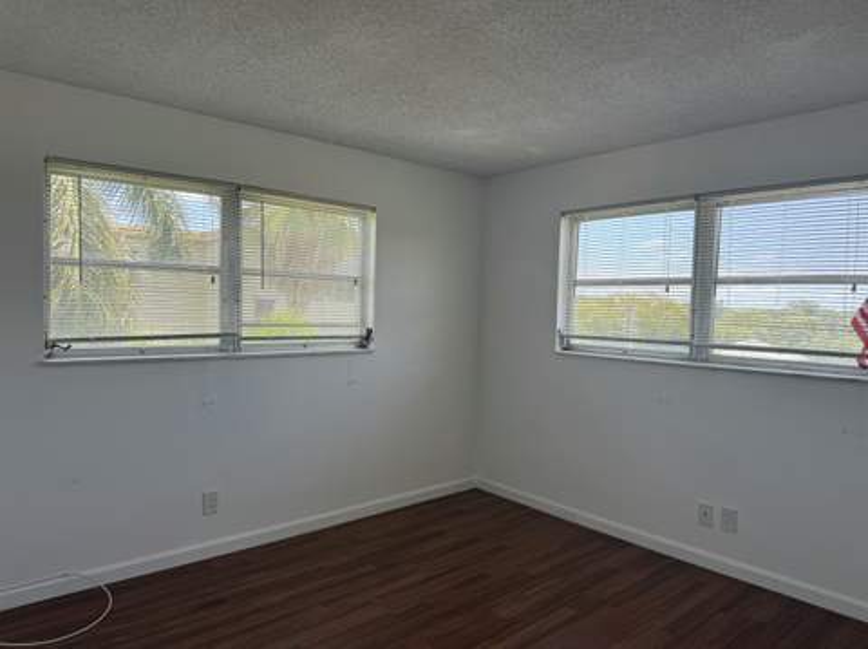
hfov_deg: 71.7
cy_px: 324
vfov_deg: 56.7
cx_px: 434
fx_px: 601
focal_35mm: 24
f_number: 1.78
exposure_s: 1/267
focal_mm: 6.76
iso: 80
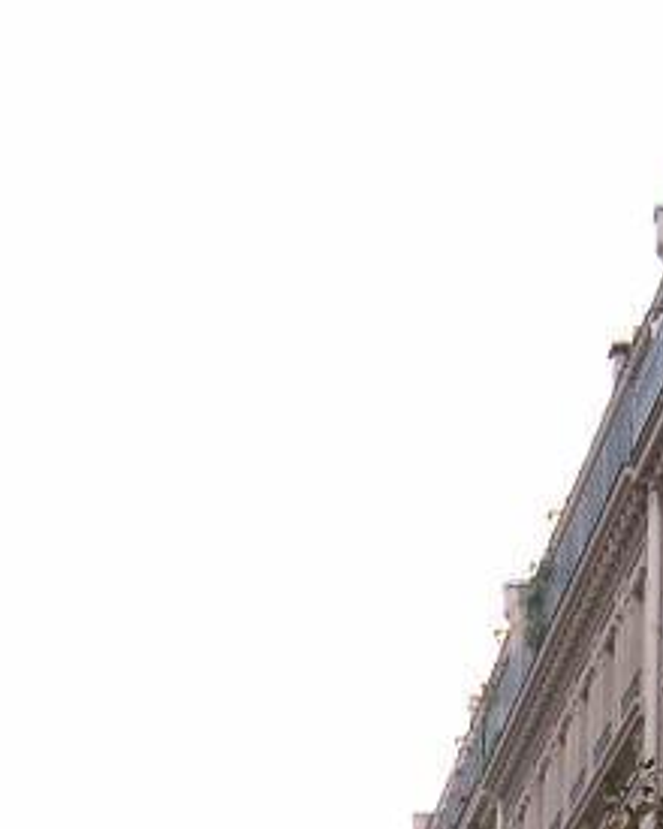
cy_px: 1121
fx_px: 3385
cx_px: 413
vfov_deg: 13.4
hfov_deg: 11.2
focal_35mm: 138
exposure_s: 1/68.1
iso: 100
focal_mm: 8
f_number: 2.8
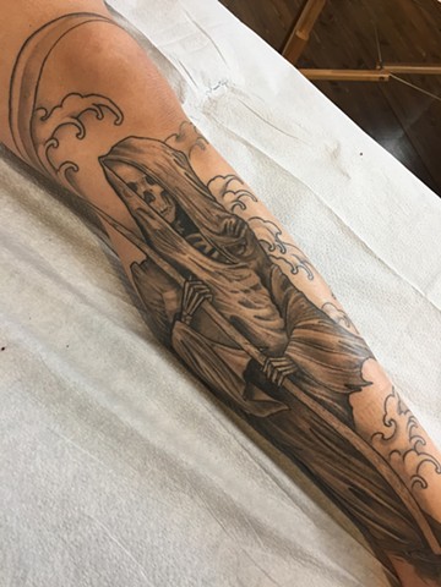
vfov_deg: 61.7
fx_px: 493
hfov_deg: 48.2
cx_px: 220
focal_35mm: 29
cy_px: 294
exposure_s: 1/30
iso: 32
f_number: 2.2
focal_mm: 4.2
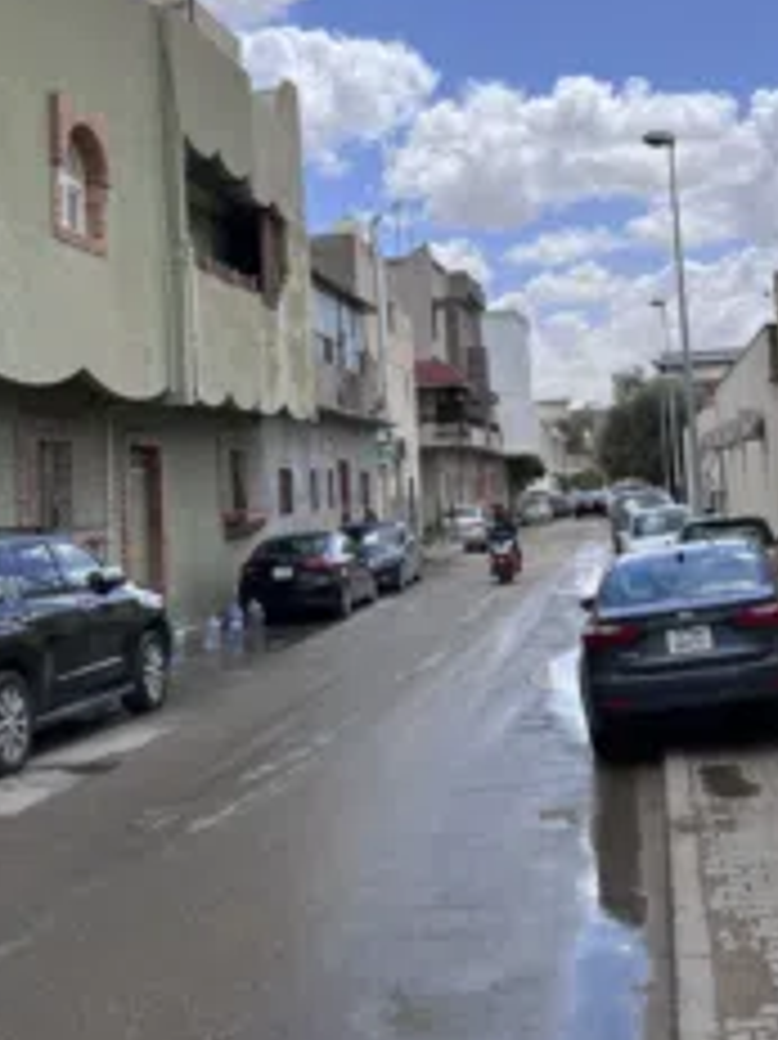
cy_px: 401
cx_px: 423
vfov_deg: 41.8
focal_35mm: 45
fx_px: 1350
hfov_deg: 32.1
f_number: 1.5
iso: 50
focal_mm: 5.7
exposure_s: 1/6579
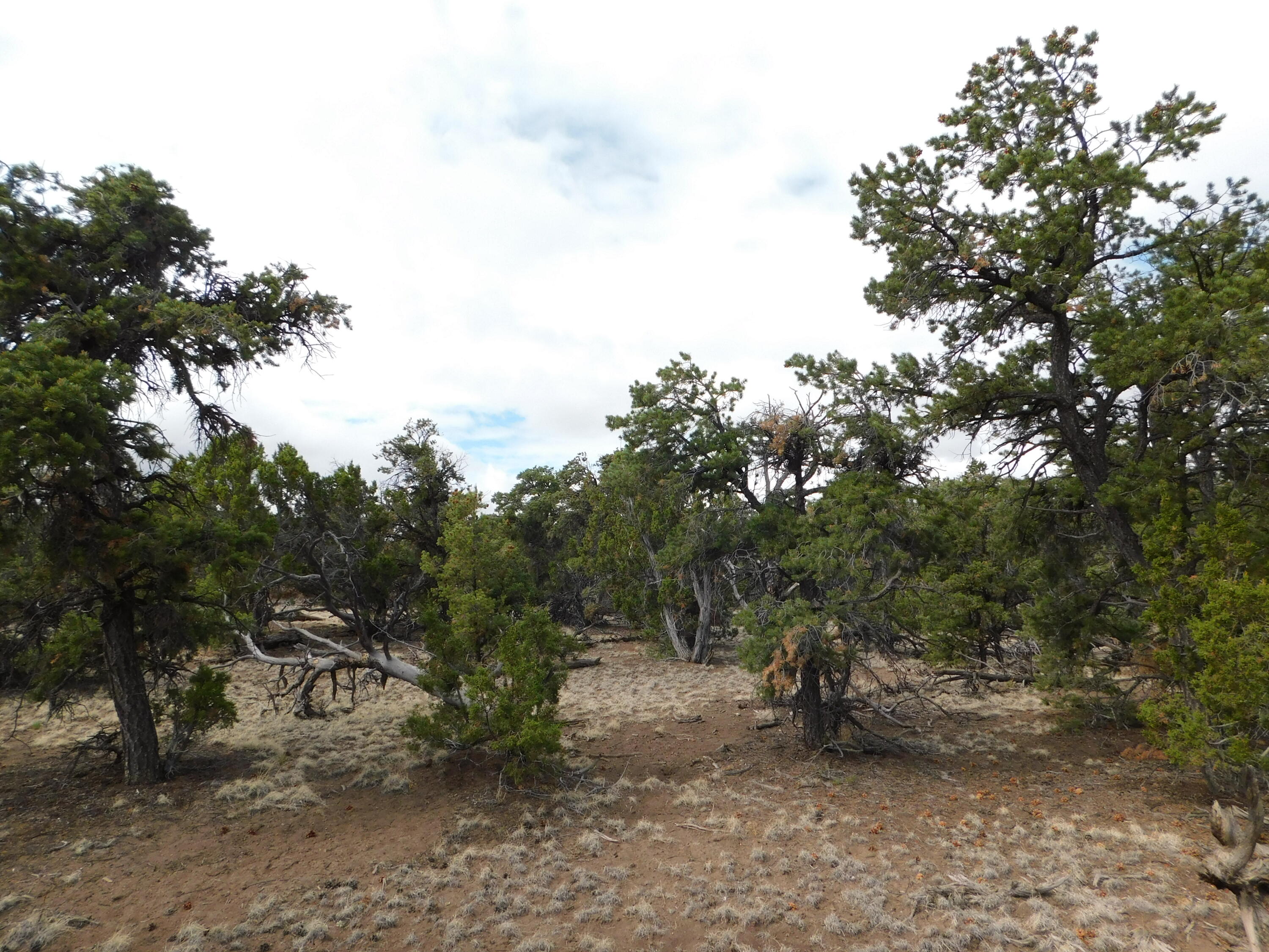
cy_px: 476
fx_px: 843
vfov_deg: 58.9
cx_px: 634
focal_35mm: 23
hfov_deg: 73.9
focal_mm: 4
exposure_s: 1/1000
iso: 125
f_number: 3
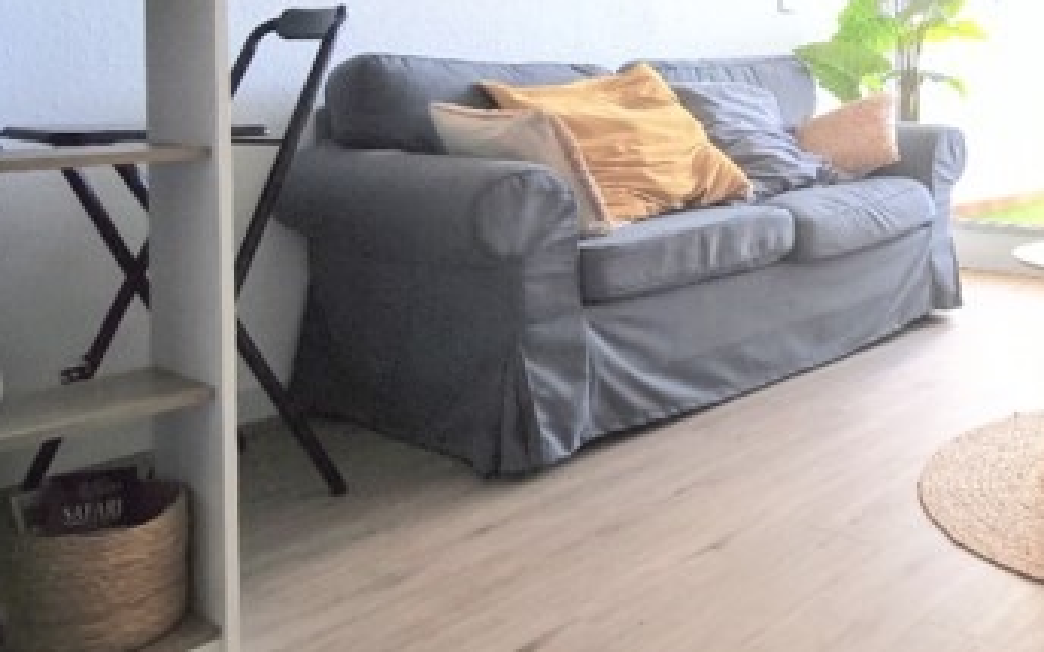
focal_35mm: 37
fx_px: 1053
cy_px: 79
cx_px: 959
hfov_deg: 46.9
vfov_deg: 32.9
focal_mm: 1.91
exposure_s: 1/171
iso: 50
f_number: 2.2
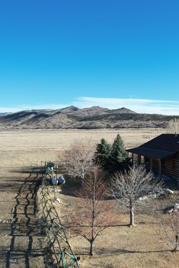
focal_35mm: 34
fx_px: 253
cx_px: 149
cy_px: 131
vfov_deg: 55.8
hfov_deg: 37.2
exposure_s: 1/1250
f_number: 2.8
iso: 100
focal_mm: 8.38
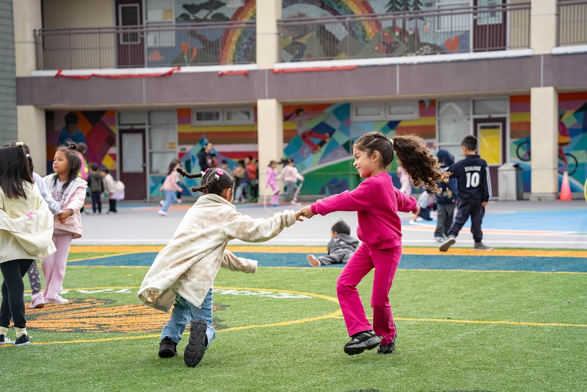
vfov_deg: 14.3
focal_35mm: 96
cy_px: 196
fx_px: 1565
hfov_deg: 21.2
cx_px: 294
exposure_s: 1/2500
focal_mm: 96
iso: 1250
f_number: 4.5
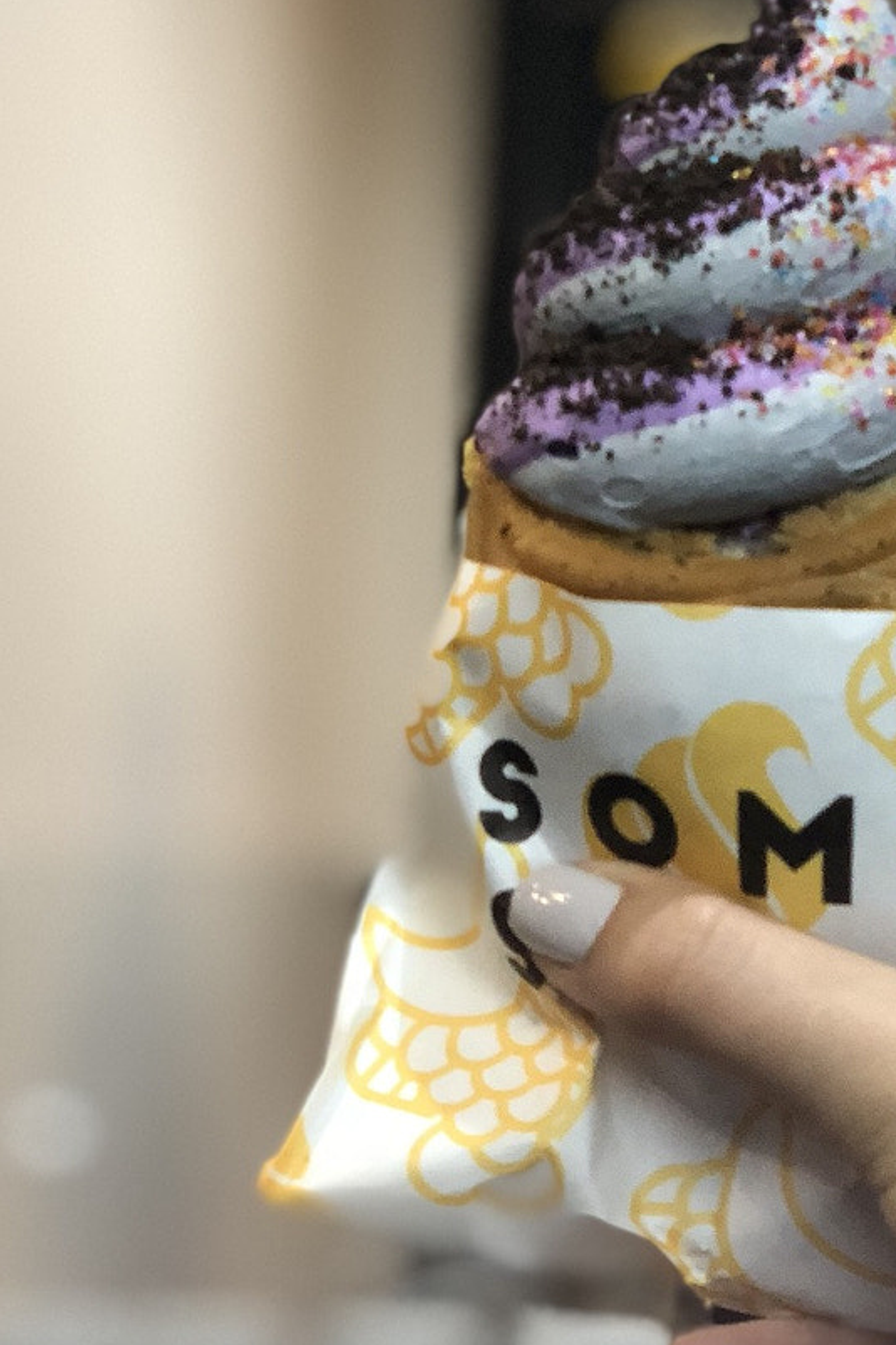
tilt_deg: +8.2
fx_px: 4032
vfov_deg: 18.9
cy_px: 500
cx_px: 829
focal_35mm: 108
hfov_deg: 12.6
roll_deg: -1.6
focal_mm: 6
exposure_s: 1/24
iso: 125
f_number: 2.4
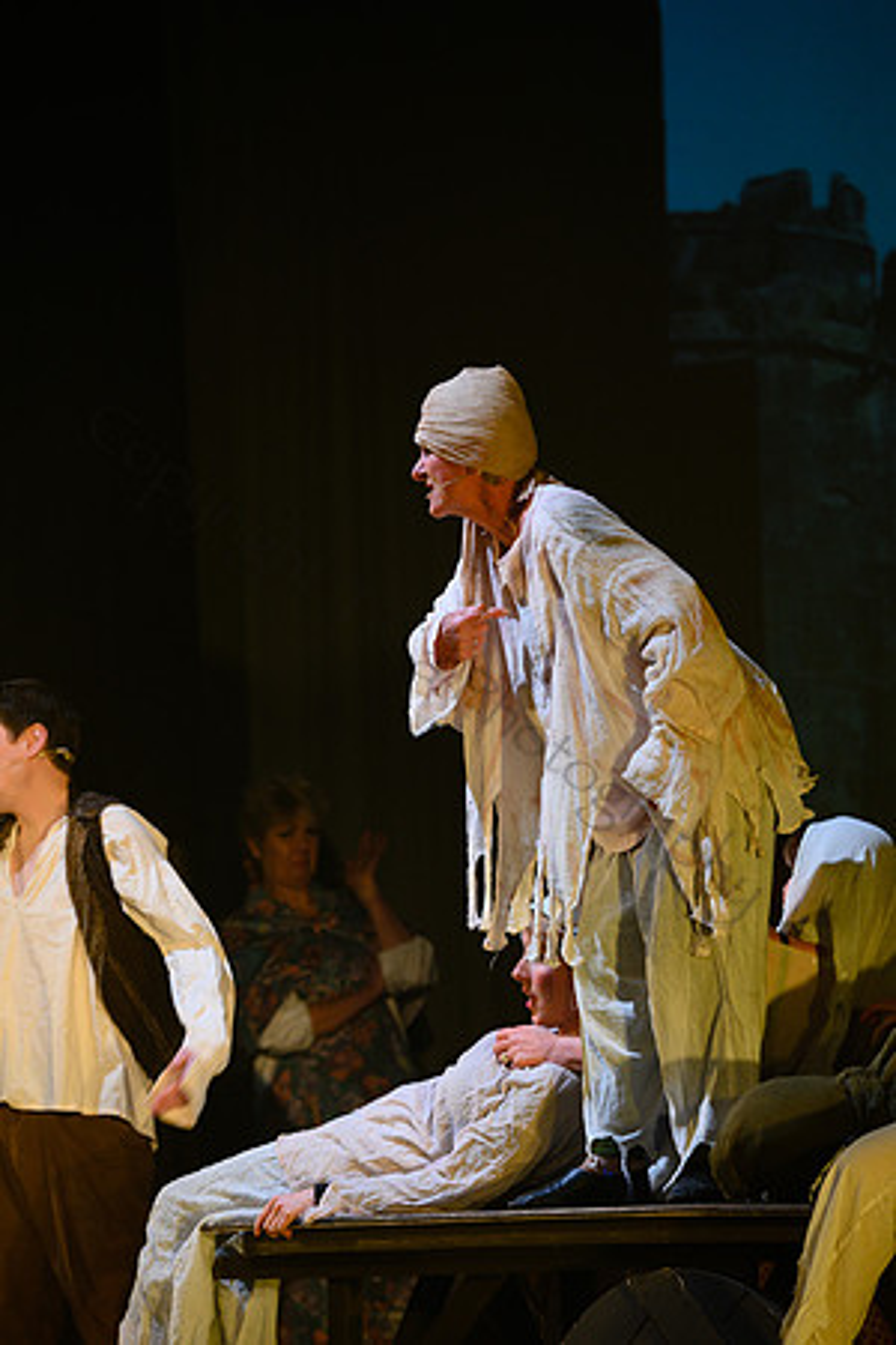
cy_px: 672
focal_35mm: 145
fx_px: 5413
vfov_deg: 14.2
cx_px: 448
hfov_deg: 9.5
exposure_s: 1/80
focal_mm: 145
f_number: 3.5
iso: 1250
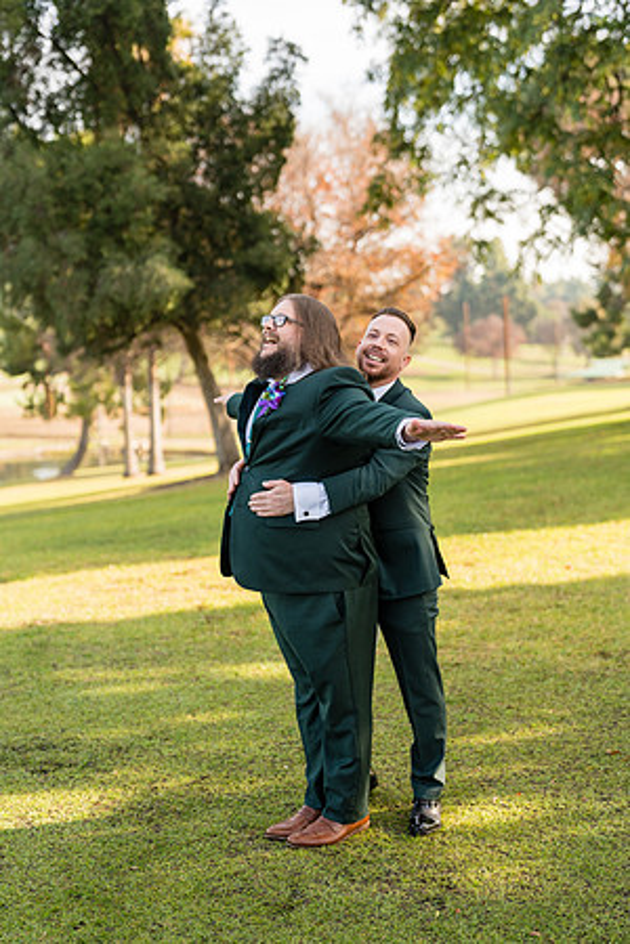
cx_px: 315
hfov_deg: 27.0
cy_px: 472
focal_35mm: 50
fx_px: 1312
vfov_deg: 39.6
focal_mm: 50
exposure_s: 1/2000
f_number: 2
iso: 320
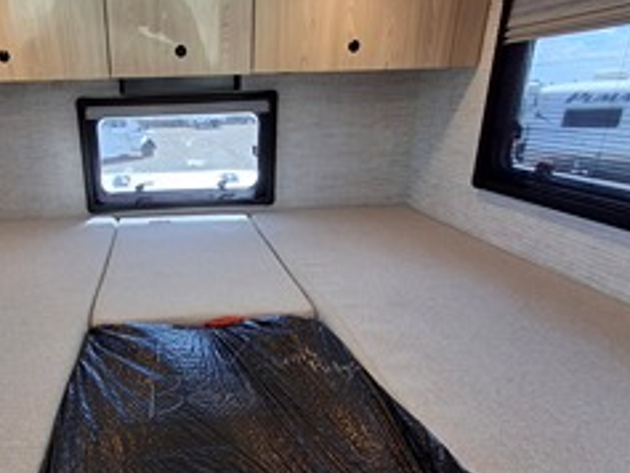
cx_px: 191
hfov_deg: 63.0
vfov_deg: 51.0
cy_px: 290
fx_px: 492
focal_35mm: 27
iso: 50
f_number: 2.2
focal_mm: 1.64
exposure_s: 1/60
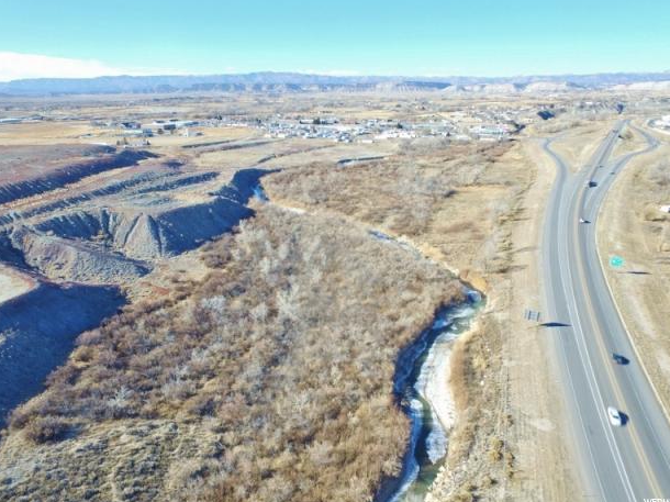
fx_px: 406
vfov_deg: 63.4
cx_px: 327
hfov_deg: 79.0
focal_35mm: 21
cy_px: 243
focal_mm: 3.61
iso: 113
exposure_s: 1/25
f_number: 2.8
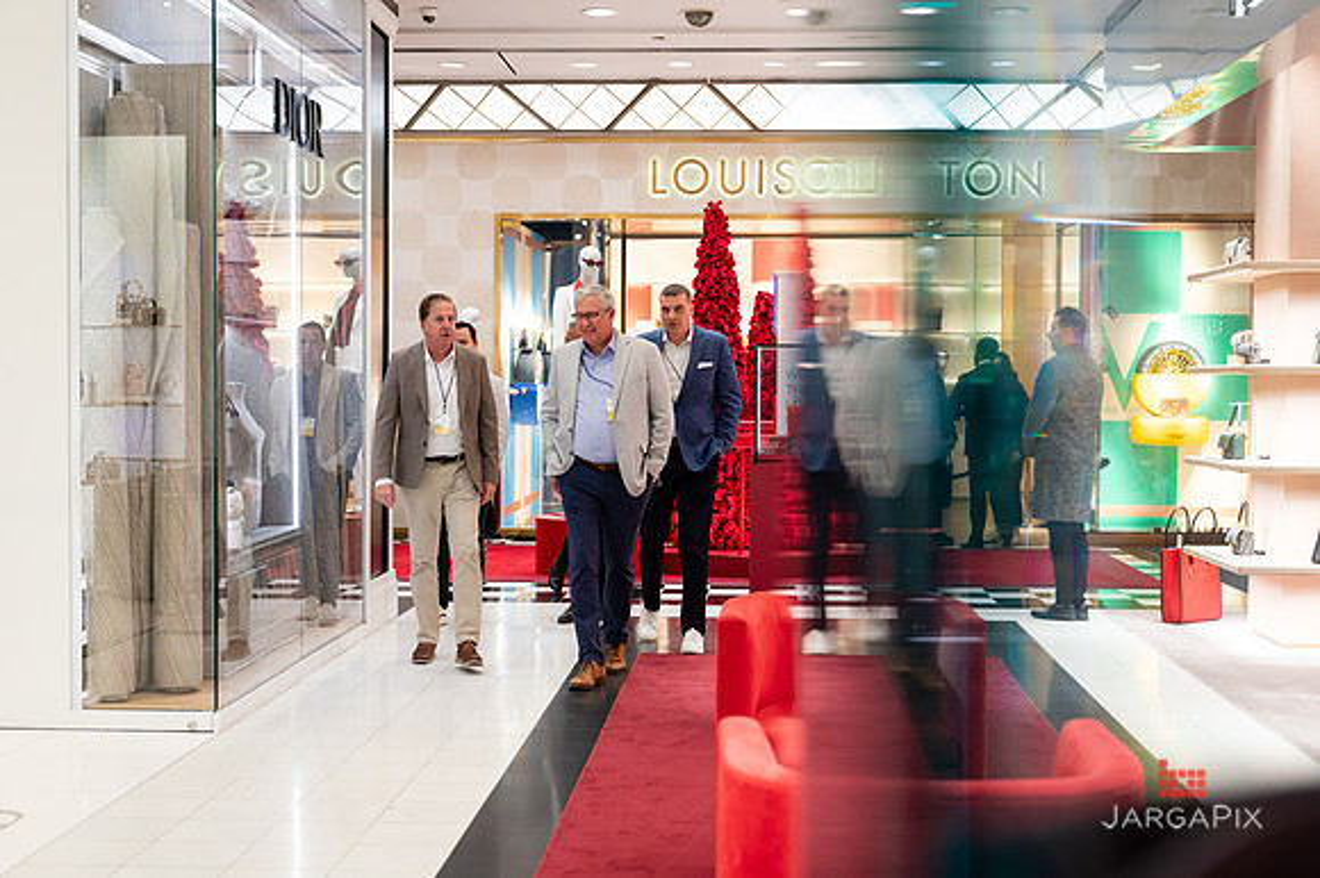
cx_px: 666
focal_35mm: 51
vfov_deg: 26.3
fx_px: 1879
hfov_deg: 38.7
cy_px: 453
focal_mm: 46
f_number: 3.2
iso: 1000
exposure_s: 1/160
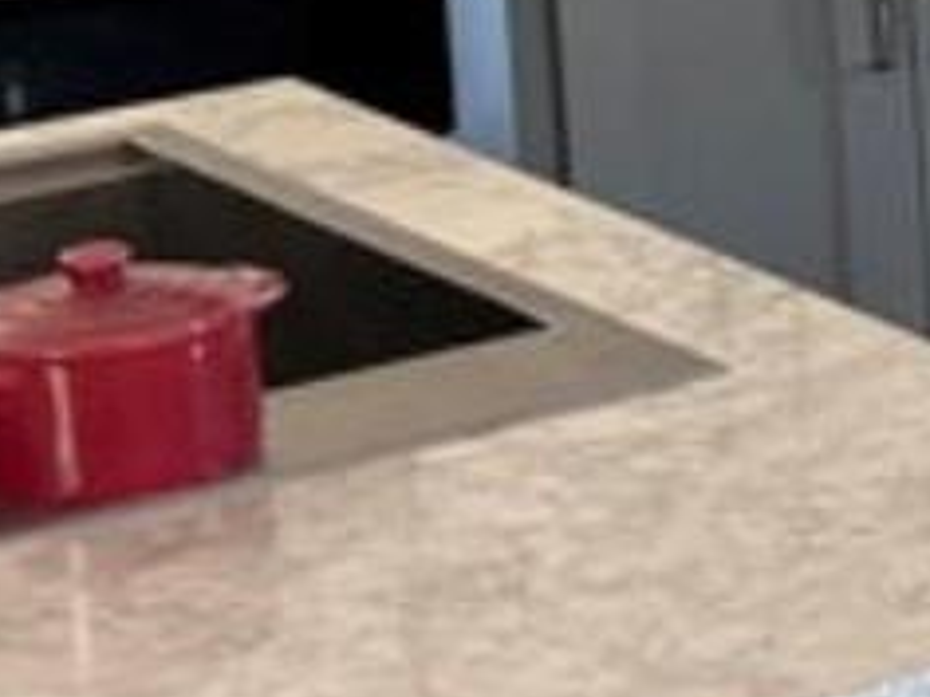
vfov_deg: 8.3
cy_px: -282
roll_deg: -0.1
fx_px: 4728
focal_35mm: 176
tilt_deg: -10.7
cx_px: 2615
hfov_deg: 9.3
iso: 125
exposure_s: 1/60
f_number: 1.6
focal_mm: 5.96
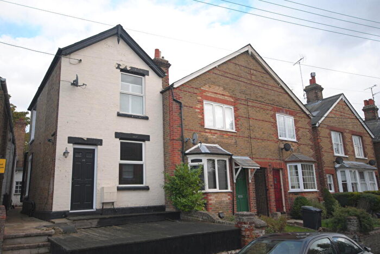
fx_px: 301
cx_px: 190
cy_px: 127
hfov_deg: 64.5
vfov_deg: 45.8
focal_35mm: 28
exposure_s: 1/125
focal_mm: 19
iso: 140
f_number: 5.6
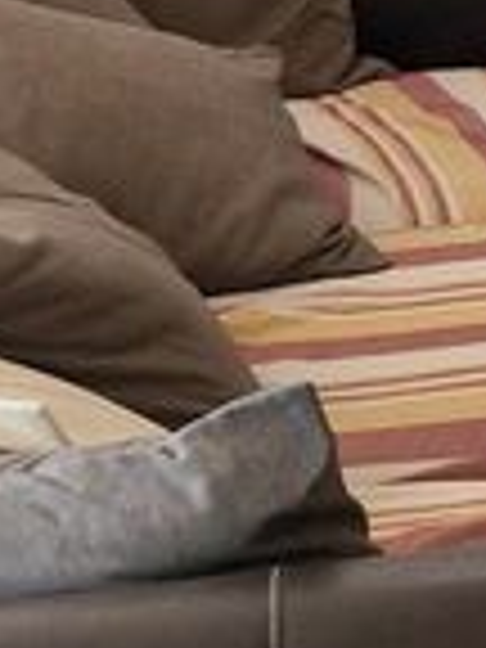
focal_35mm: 160
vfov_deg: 12.2
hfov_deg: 8.0
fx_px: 2995
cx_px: 1454
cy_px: 18
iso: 250
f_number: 1.8
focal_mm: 5.4
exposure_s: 1/100
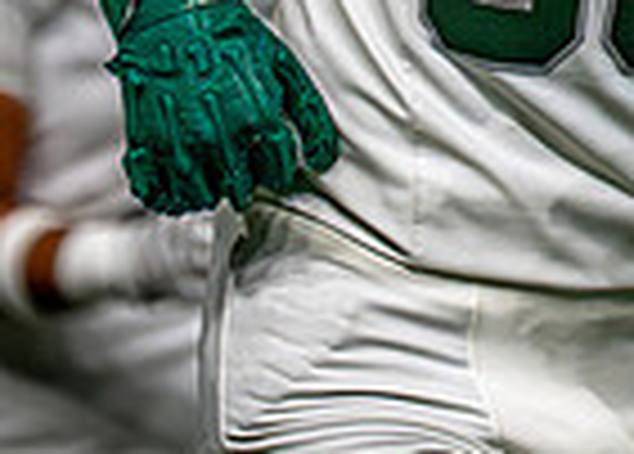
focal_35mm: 943
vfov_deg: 1.5
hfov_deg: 2.1
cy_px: -618
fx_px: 16996
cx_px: 613
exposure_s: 1/2000
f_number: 2.8
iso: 5000
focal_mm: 182
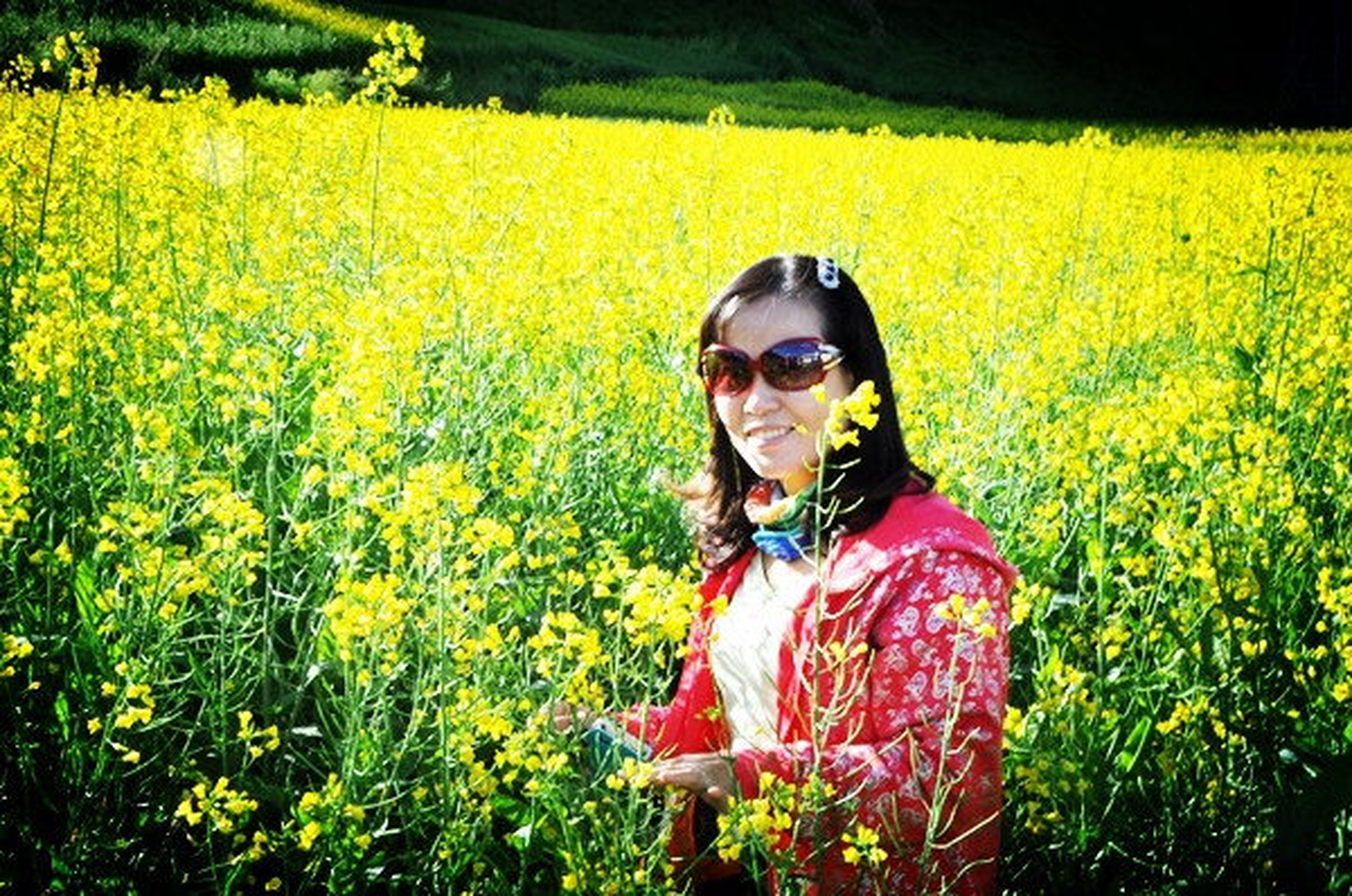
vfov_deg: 18.9
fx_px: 2700
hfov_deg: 28.1
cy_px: 448
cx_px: 676
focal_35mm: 72
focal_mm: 48
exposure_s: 1/25
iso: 200
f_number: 22
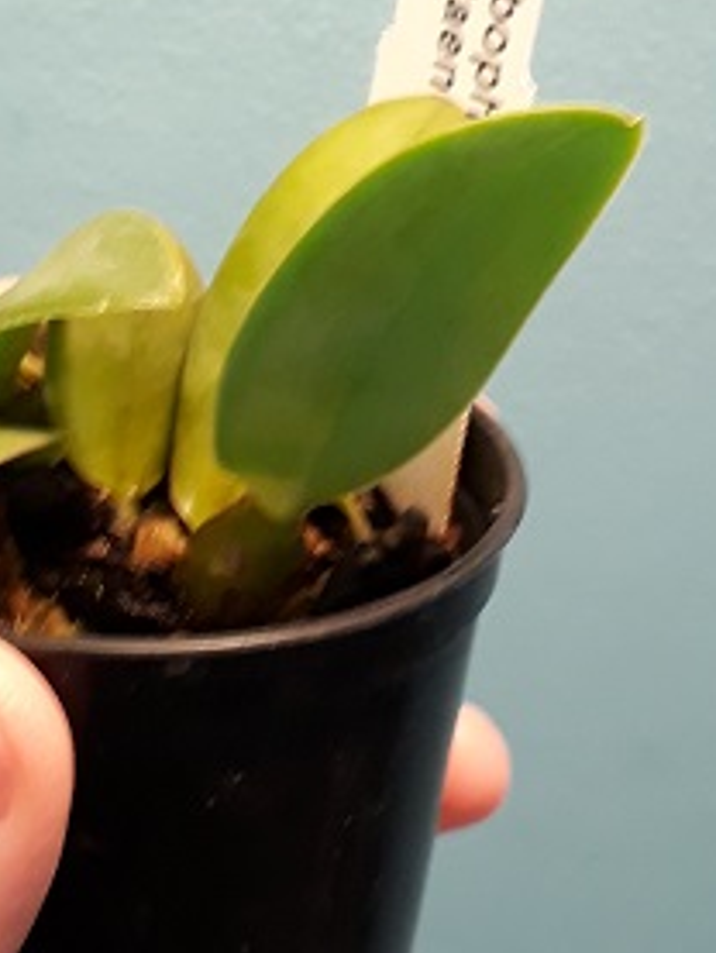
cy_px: 182
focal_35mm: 78
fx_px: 2149
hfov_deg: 18.9
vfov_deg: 24.6
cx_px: 255
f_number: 1.9
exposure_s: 1/17
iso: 200
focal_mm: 3.6
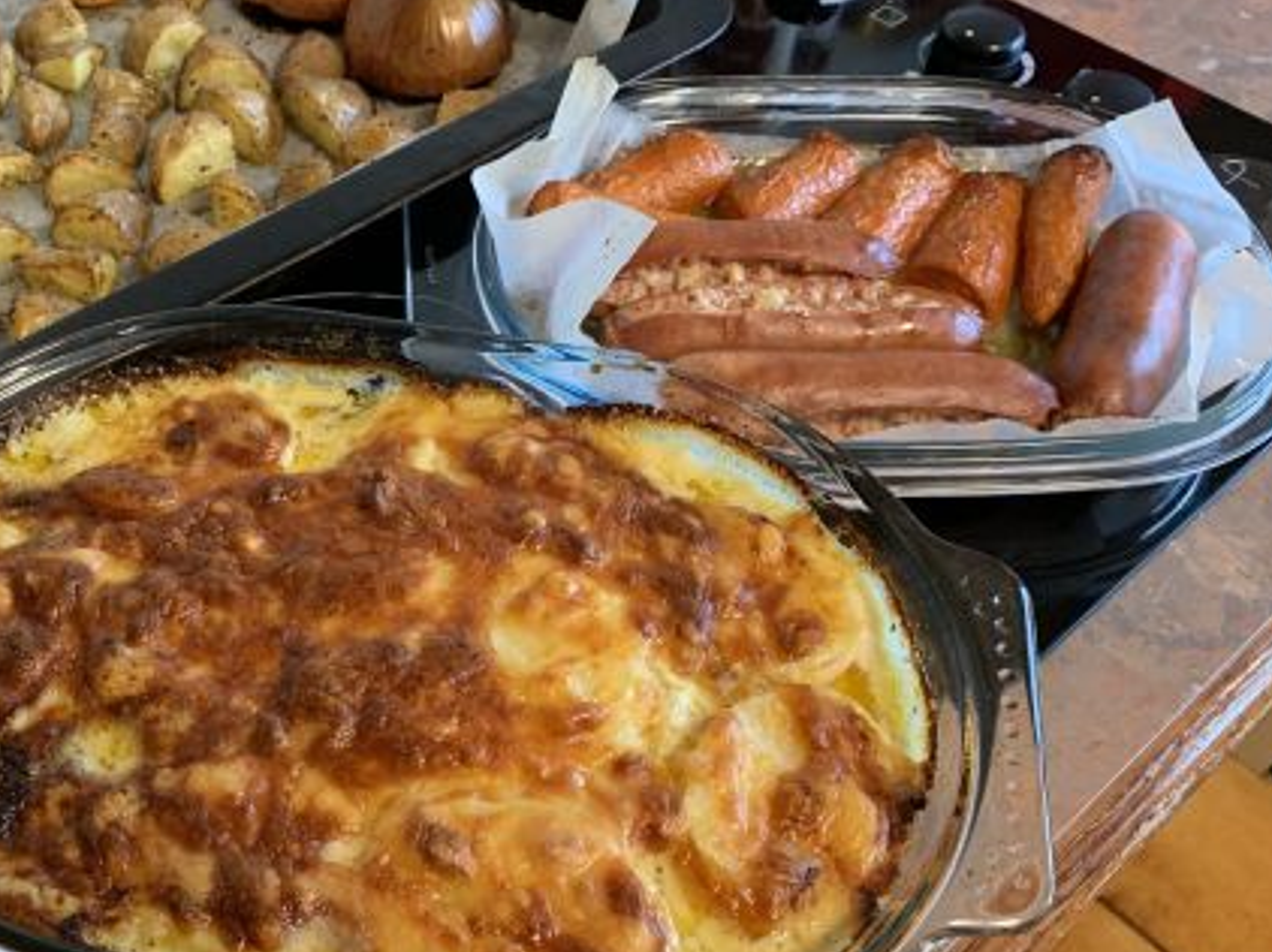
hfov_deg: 49.0
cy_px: 506
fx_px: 1359
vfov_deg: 38.6
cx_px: 389
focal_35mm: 37
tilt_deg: -49.8
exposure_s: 1/60
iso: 250
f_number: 1.8
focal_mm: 4.25
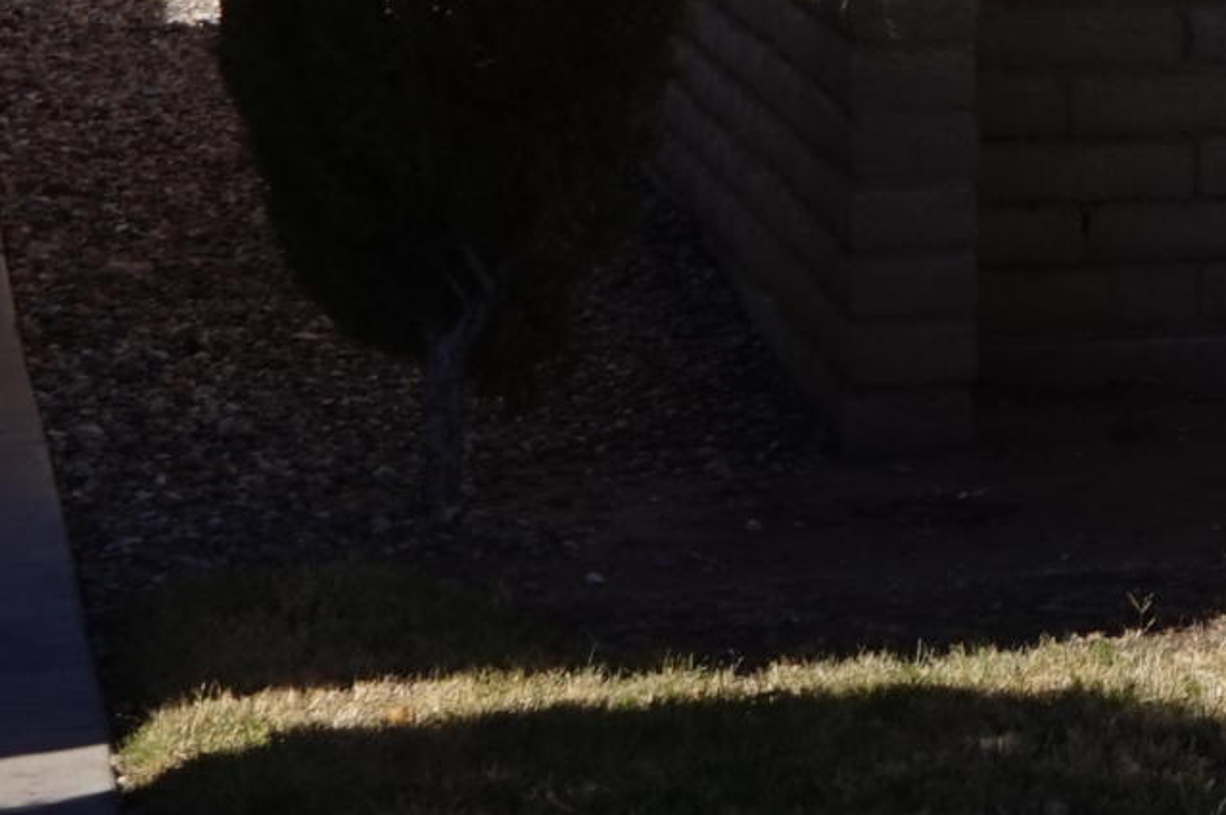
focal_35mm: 232
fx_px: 7906
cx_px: 2813
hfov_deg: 8.2
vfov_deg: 5.8
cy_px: -716
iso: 100
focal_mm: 33
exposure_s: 1/100
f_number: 14
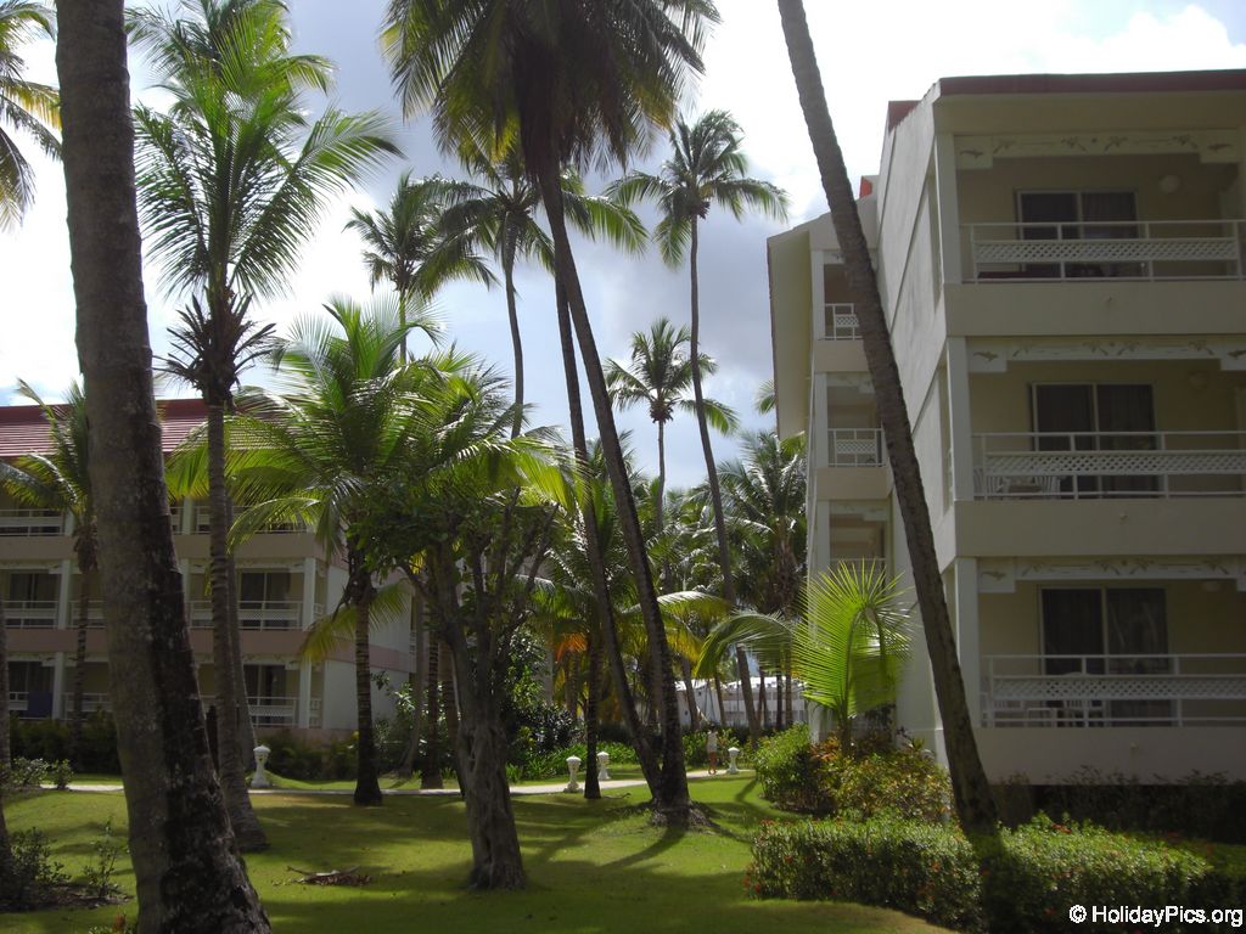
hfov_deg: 49.0
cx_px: 623
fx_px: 1368
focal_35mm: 38
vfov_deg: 37.7
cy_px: 467
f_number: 8
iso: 64
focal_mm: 6.2
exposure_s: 1/160
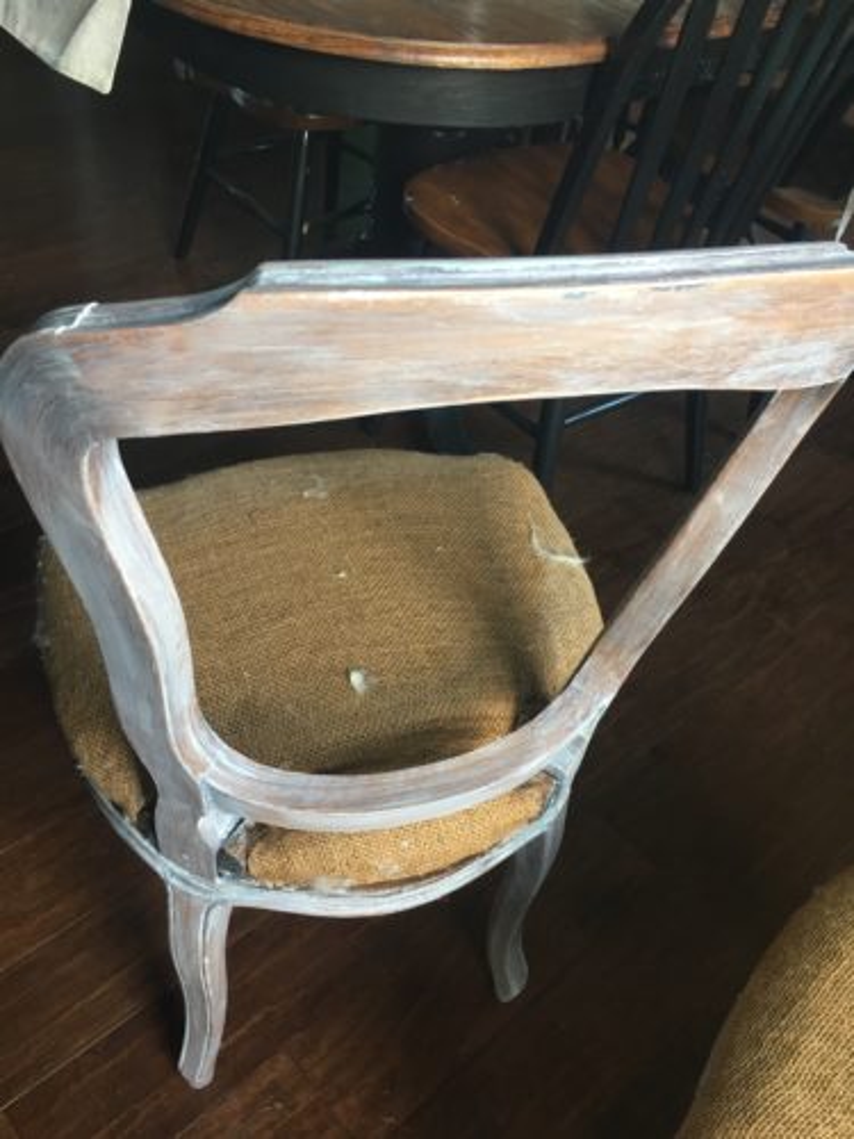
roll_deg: -6.2
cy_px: 570
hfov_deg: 48.2
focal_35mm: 29
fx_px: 954
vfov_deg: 61.7
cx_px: 427
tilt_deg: -43.9
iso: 80
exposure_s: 1/30
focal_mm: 4.15
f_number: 2.2
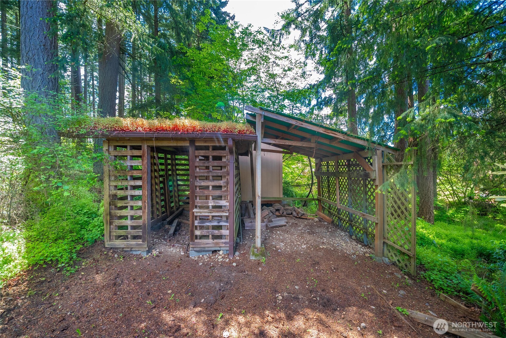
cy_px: 169
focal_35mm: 13
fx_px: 183
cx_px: 253
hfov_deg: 108.3
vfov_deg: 85.5
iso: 400
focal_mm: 13
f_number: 7.1
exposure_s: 1/30
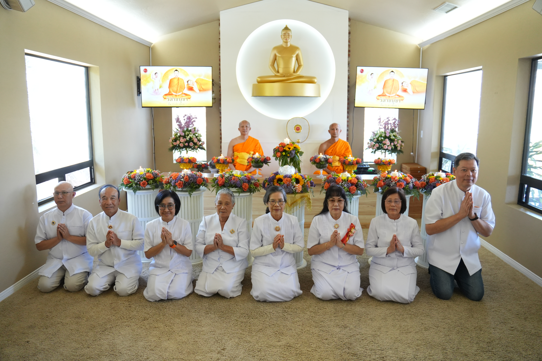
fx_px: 384
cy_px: 180
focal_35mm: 26
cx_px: 271
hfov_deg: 70.4
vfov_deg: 50.4
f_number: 2.8
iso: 1250
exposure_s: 1/160
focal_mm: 17
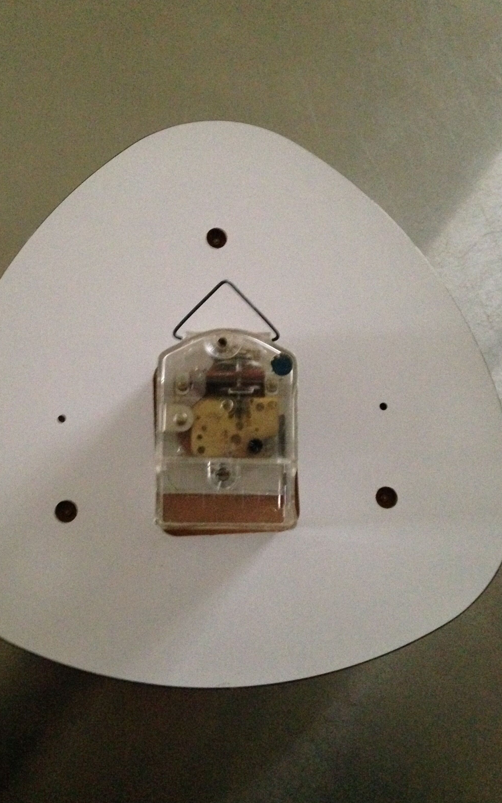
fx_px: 788
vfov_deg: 54.0
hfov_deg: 35.3
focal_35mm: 36
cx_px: 219
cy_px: 401
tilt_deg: -80.5
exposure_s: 1/15
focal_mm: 4.12
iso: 800
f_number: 2.4
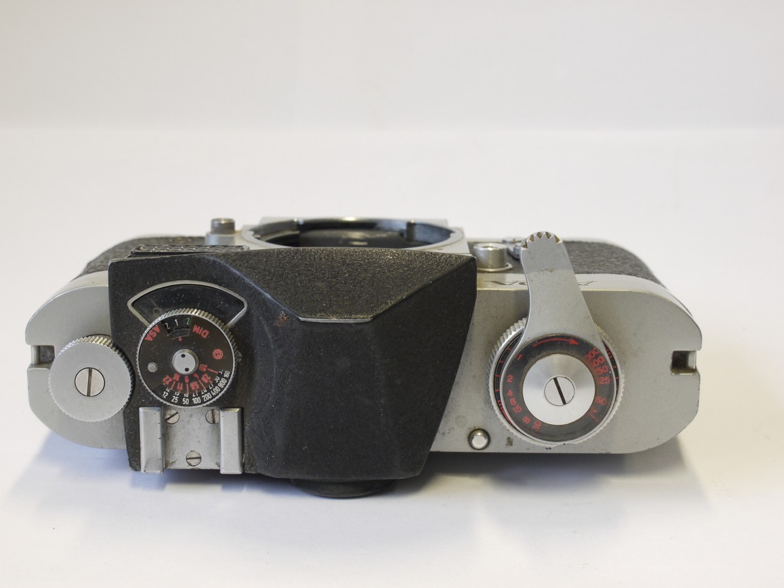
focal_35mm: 60
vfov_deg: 24.4
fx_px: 1359
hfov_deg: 32.2
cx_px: 392
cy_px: 294
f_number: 9
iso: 400
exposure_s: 1/15
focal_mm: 30
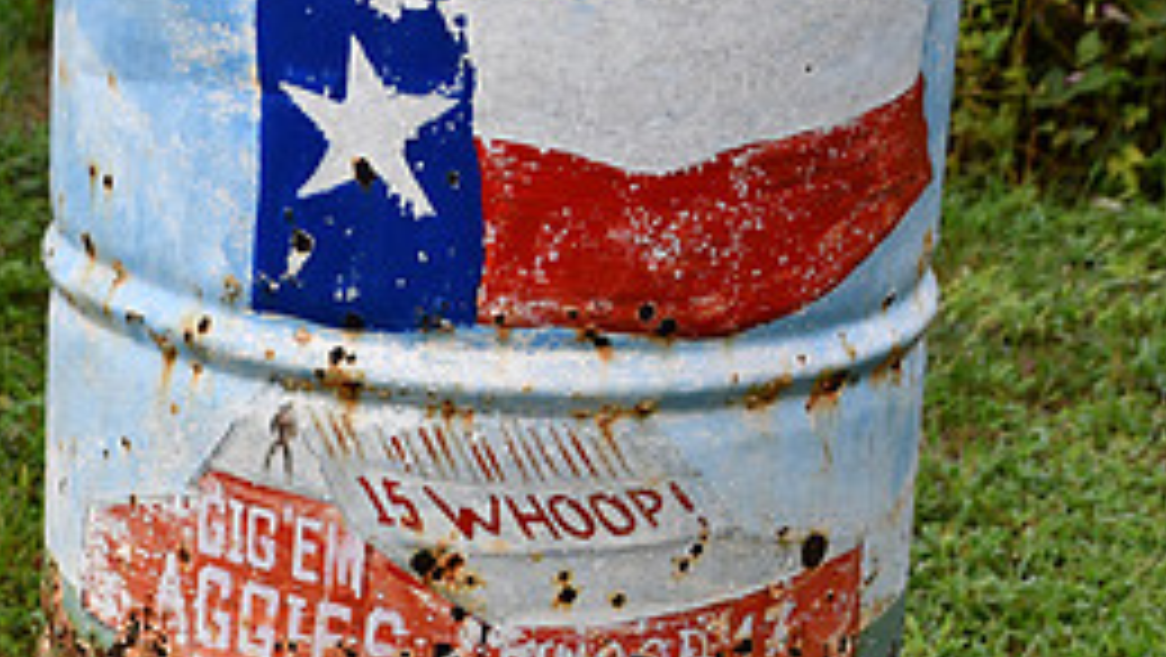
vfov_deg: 7.5
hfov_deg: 13.3
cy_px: 479
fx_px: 5011
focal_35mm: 162
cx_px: 423
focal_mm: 46
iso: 320
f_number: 5.6
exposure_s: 1/250
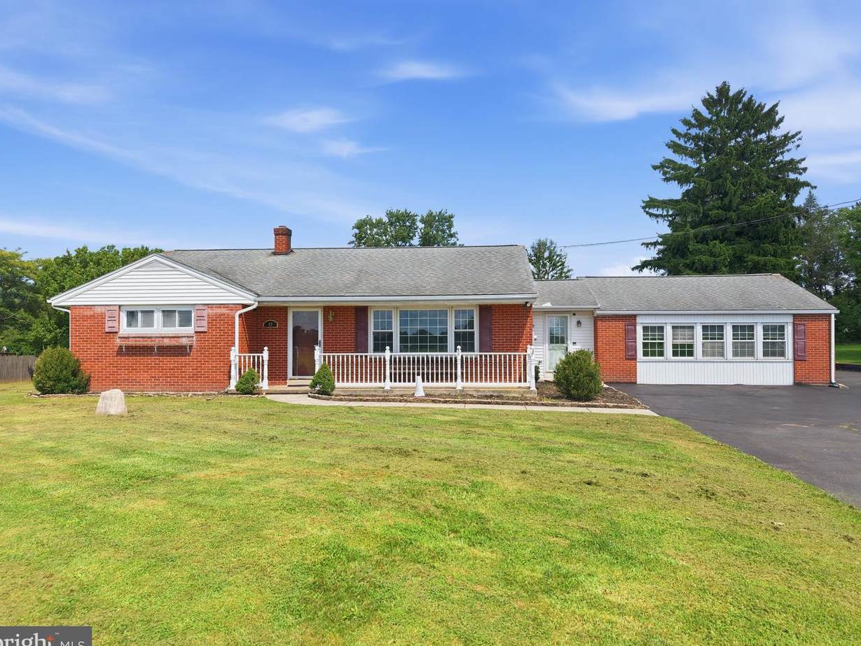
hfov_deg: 69.4
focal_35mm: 25
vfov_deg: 54.9
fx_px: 622
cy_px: 326
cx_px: 431
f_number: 1.8
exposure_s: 1/4000
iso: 170
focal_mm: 8.7
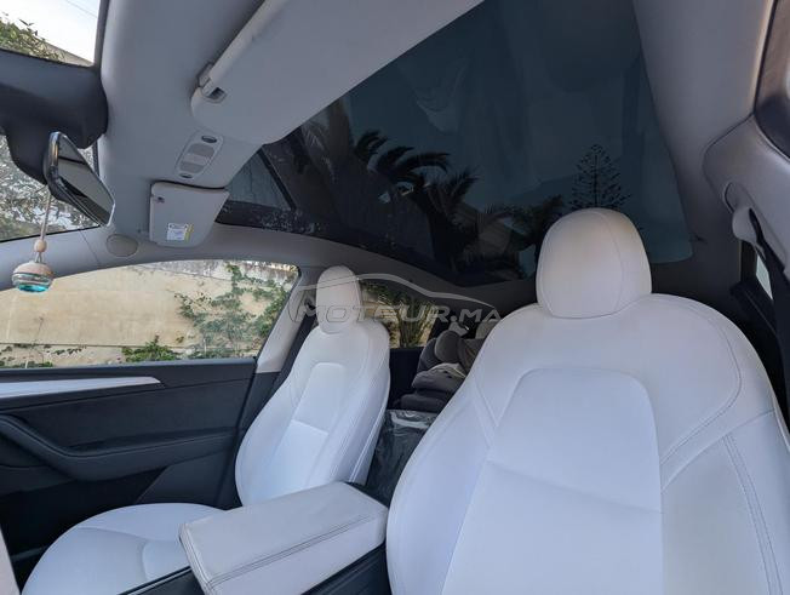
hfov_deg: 106.1
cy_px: 298
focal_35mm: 13
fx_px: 297
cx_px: 395
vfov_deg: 90.1
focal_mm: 1.95
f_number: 2.2
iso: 47
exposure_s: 1/393
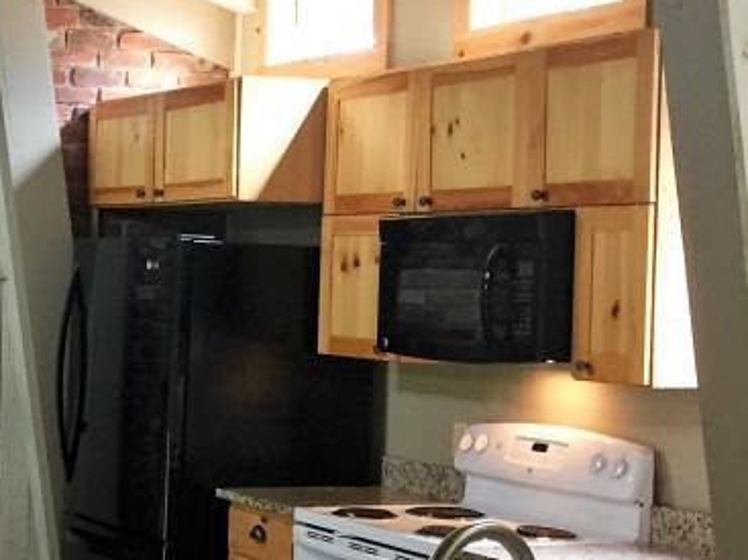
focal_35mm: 81
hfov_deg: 21.8
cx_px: -214
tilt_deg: -2.4
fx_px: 1750
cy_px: 315
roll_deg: +0.0
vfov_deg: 18.2
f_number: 2.2
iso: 125
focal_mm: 4.15
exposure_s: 1/30
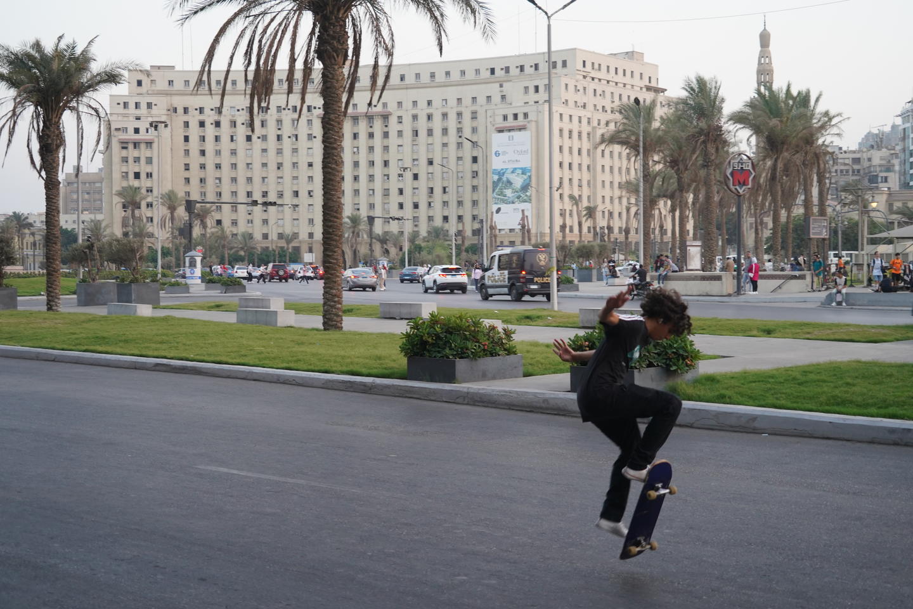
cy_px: 304
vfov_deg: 27.5
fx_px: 1243
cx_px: 456
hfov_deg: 40.3
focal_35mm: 49
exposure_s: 1/160
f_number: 4.5
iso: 1250
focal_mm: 49
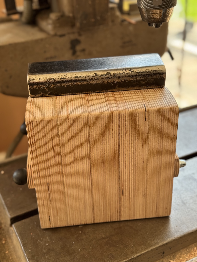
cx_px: 98
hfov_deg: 30.3
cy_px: 131
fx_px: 364
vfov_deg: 39.7
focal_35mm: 48
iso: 64
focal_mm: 6.76
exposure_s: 1/171
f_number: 1.78
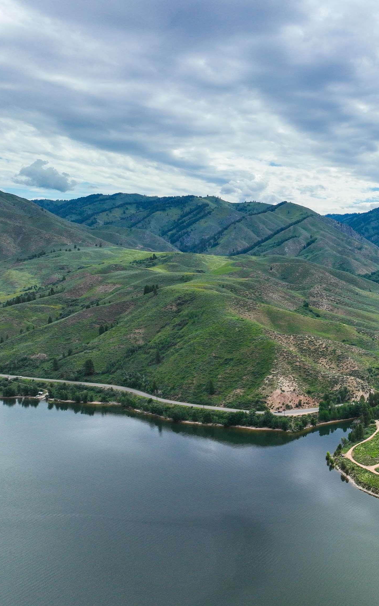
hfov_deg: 33.2
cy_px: 303
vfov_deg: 56.7
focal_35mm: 34
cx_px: 404
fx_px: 562
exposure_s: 1/400
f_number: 2.8
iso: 200
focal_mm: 12.29
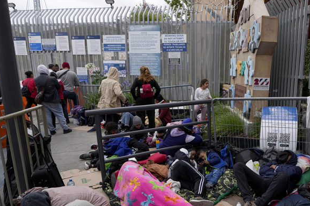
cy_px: 123
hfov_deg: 63.3
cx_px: 214
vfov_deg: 46.2
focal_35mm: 28
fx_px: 241
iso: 250
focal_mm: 16
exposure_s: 1/640
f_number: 5.6
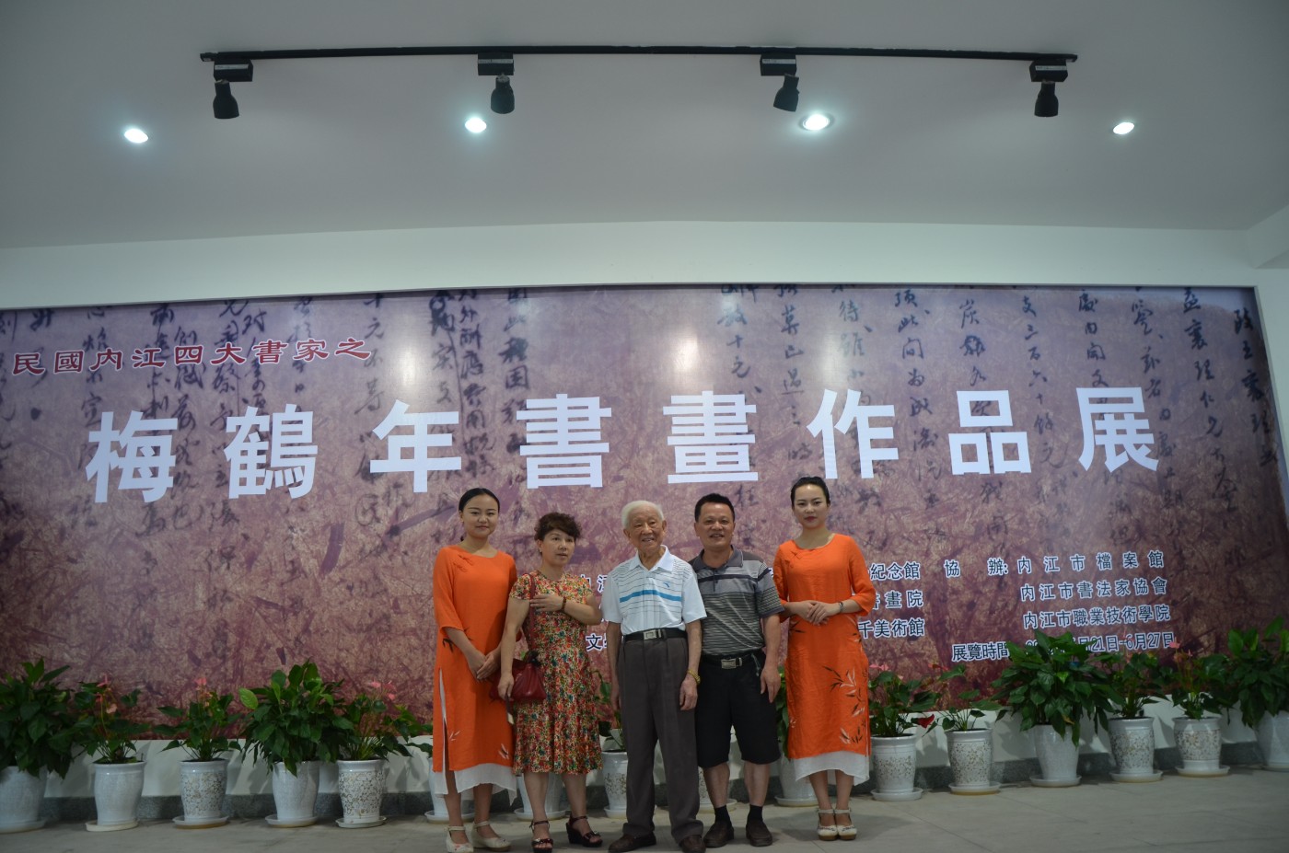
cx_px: 644
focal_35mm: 27
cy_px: 426
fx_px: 965
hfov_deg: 67.5
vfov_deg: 47.7
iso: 200
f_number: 3.5
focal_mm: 18
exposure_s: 1/25
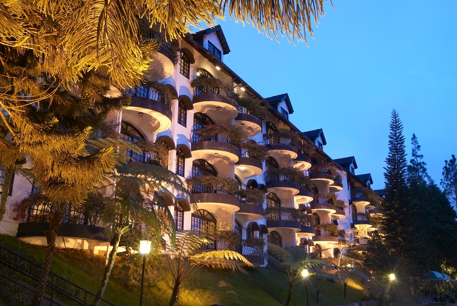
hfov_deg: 57.2
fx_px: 420
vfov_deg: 40.1
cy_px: 153
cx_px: 228
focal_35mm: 33
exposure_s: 20
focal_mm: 22
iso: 160
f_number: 16
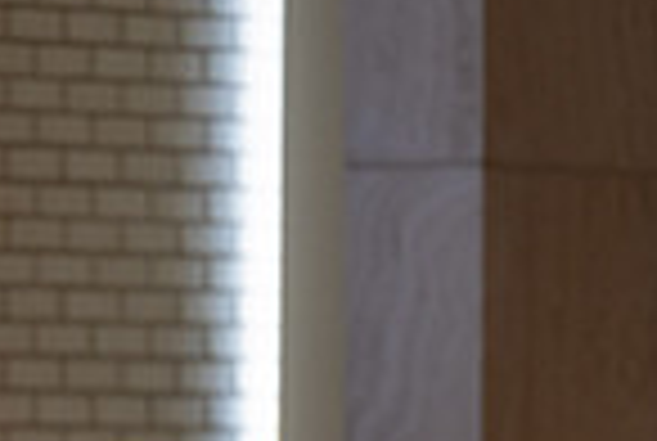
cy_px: 583
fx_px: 14483
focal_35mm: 792
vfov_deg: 1.7
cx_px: -63
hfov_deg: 2.6
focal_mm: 200
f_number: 2.8
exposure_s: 1/125
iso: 400
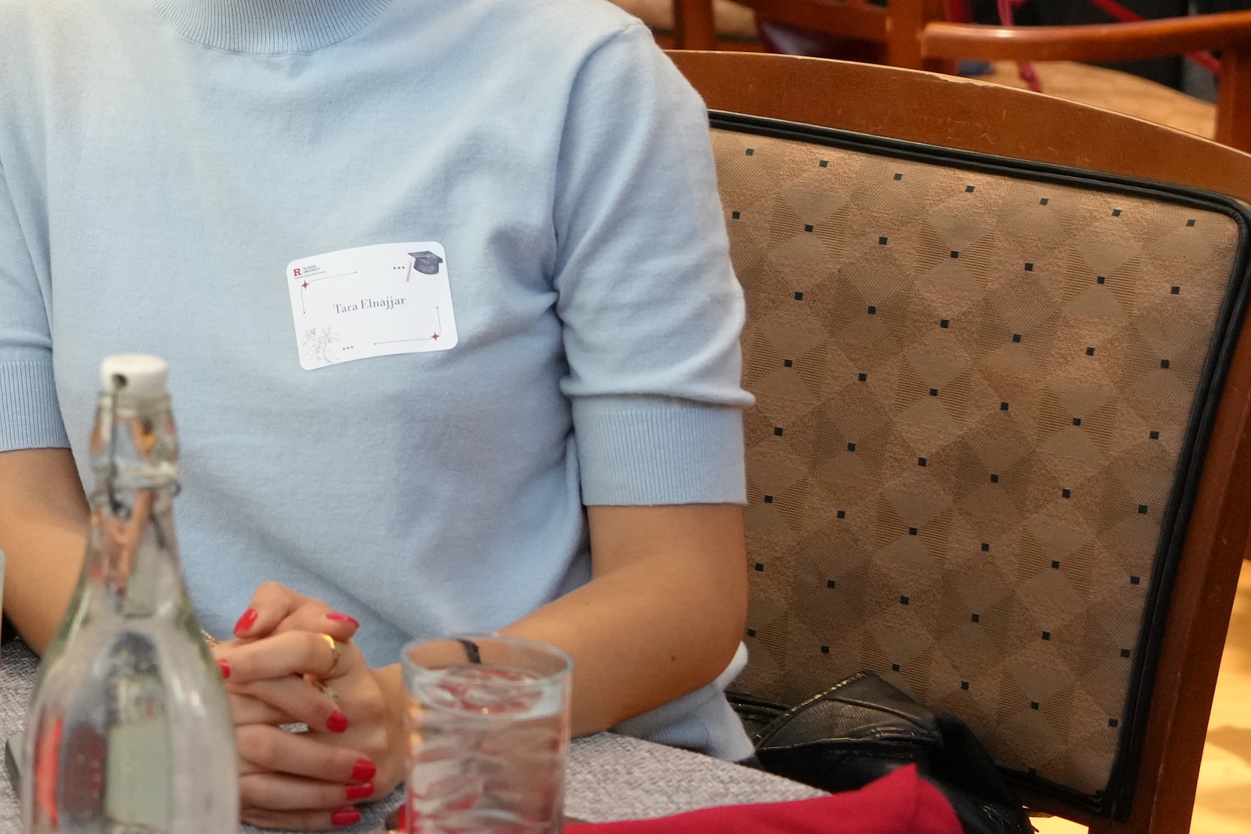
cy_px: -62
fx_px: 4448
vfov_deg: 10.6
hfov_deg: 15.0
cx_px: -534
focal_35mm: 128
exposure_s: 1/160
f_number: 4
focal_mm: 44
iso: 2500
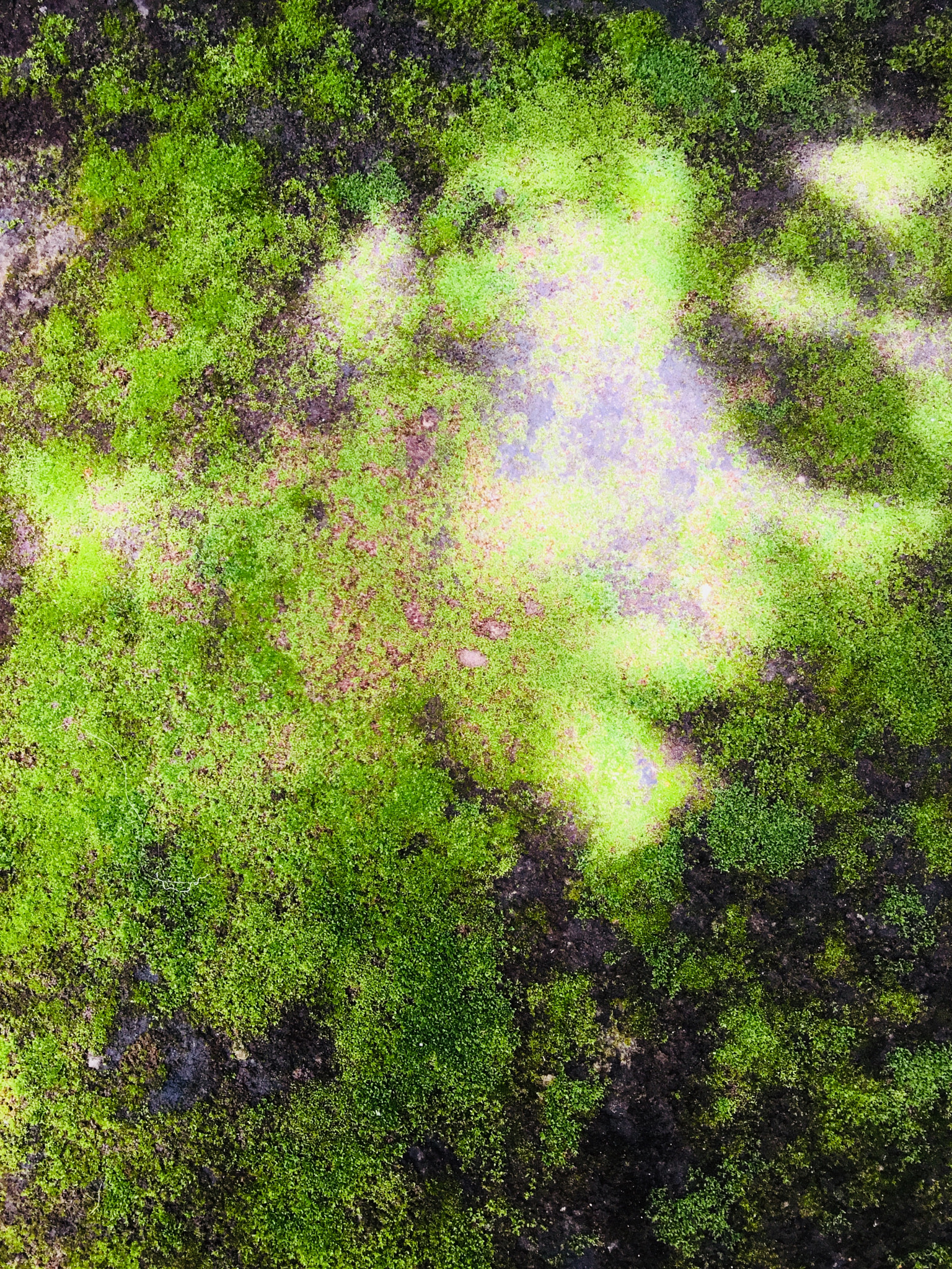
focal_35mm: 31
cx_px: 476
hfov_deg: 45.4
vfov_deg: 58.4
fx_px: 1137
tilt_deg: -86.1
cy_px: 634
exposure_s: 1/50
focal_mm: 3.3
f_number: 2.4
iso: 32
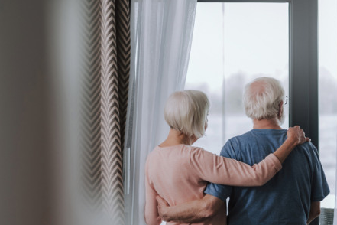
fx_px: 880
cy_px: 130
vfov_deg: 14.5
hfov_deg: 21.7
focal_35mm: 94
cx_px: 192
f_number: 1.4
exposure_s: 1/60
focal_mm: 50
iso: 320
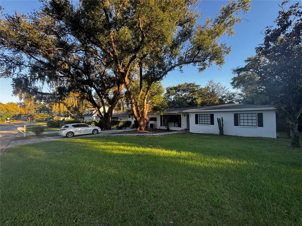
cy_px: 113
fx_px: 122
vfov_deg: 85.7
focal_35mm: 14
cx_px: 151
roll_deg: +1.1
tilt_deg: +1.7
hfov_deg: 102.1
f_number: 2.2
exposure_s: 1/187
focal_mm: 2.22
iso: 40
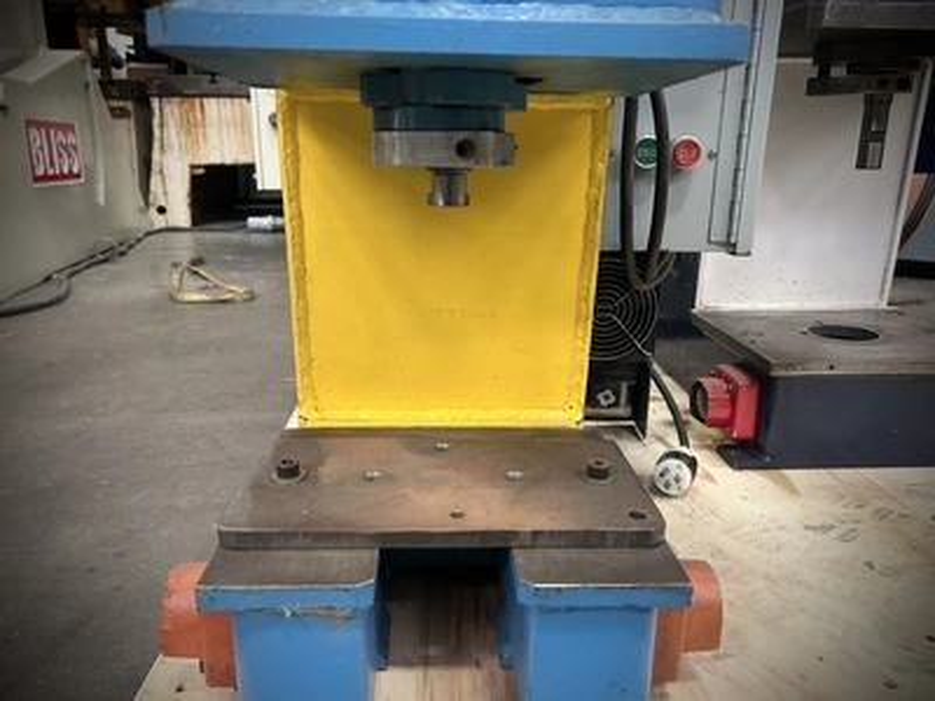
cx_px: 468
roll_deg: +1.0
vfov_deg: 53.1
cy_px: 350
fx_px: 702
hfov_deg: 67.3
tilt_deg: -16.0
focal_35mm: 26
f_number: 1.5
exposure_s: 1/60
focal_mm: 5.7
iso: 320
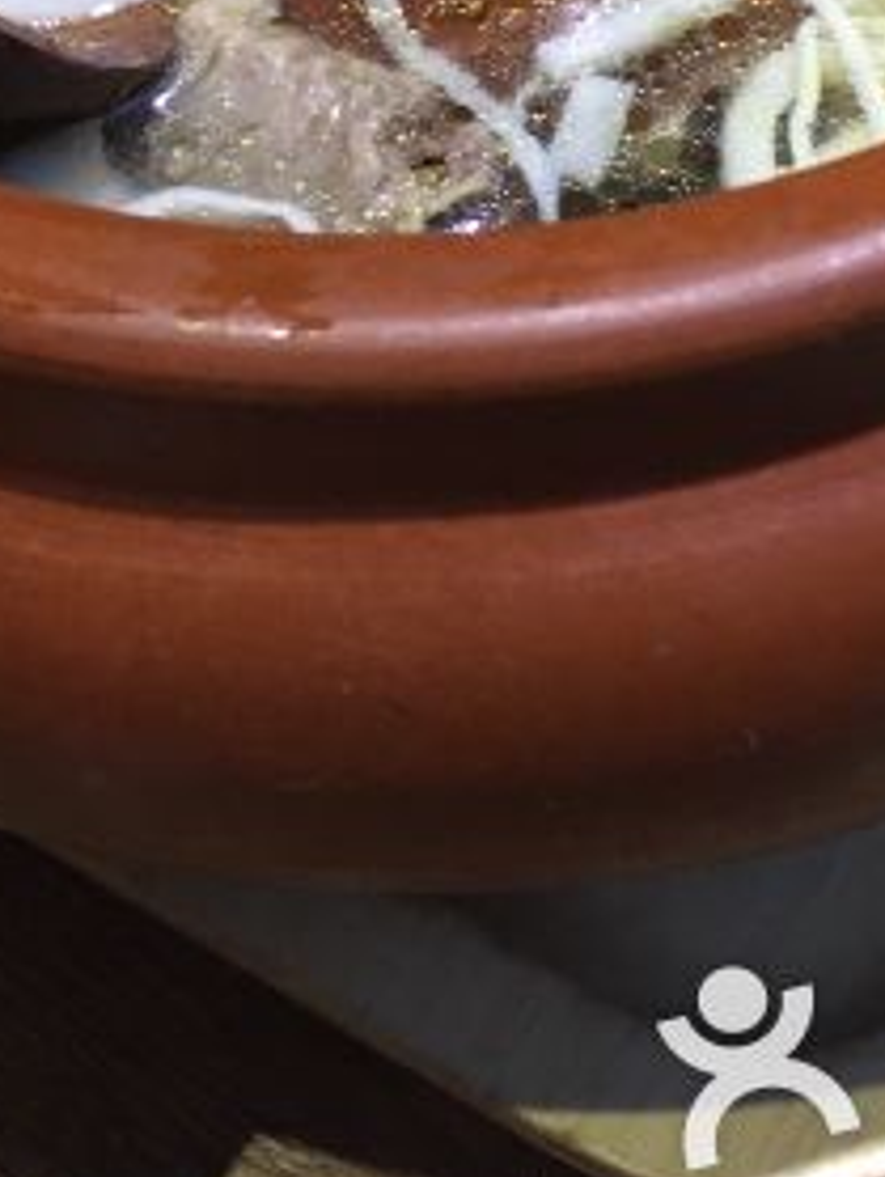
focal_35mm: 73
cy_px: -195
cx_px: 608
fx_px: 2485
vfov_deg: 24.4
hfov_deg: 20.1
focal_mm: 4.15
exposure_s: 1/33
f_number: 2.2
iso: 160
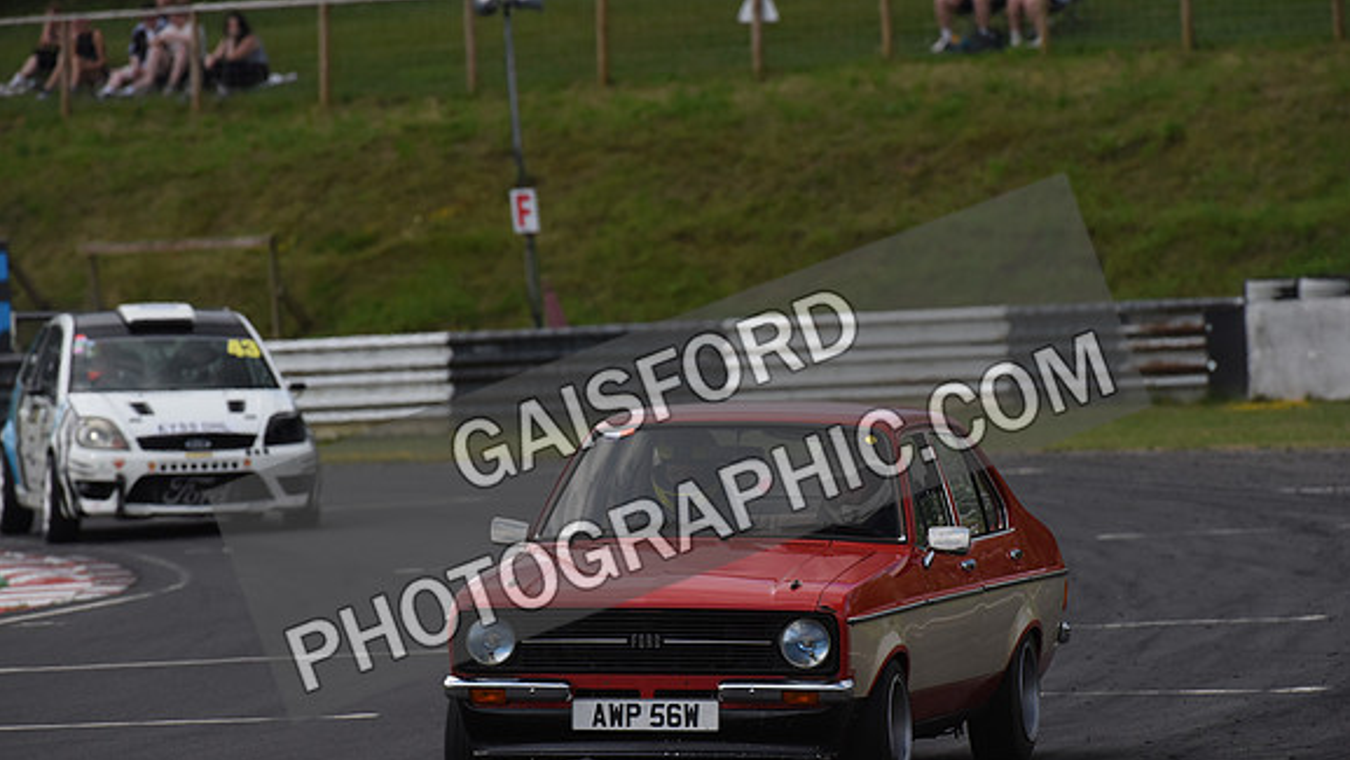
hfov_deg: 5.1
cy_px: 450
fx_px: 15075
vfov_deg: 2.9
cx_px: 676
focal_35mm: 421
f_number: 8
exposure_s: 1/1000
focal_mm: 400
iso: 1250
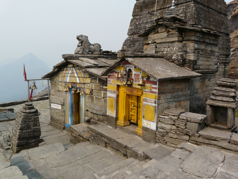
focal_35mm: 28
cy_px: 90
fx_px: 193
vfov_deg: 49.7
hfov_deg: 63.4
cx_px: 119
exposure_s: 1/400
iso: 100
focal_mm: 4.6
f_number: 5.6
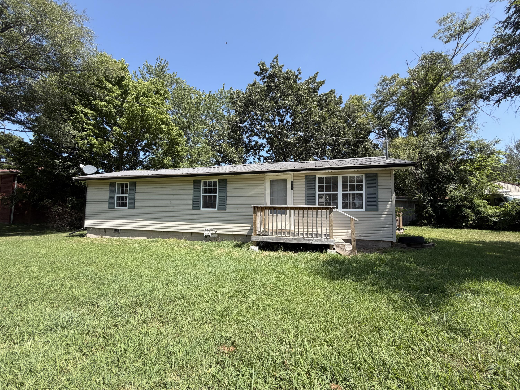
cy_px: 195
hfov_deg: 102.1
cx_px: 260
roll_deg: -0.1
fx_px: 210
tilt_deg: +4.1
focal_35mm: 14
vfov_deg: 85.7
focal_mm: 2.22
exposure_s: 1/651
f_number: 2.2
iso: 40
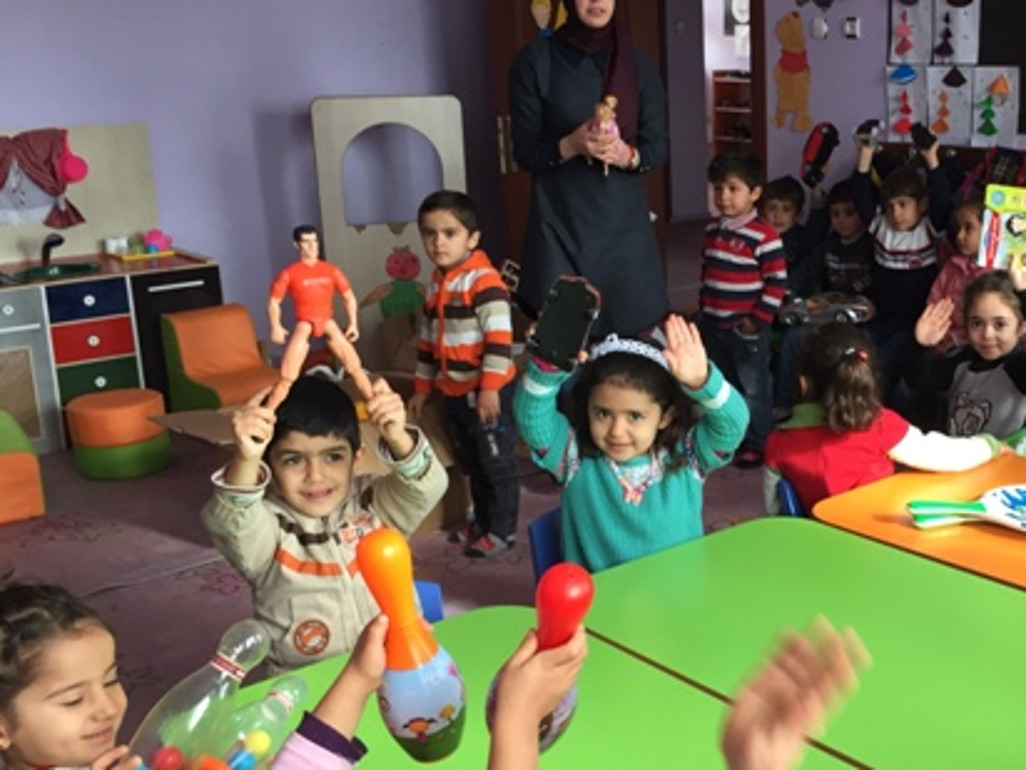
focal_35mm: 45
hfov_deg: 40.8
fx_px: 1334
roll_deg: +1.0
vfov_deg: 32.2
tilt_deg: -15.9
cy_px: 421
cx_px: 772
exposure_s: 1/40
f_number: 2.2
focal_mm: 4.15
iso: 40
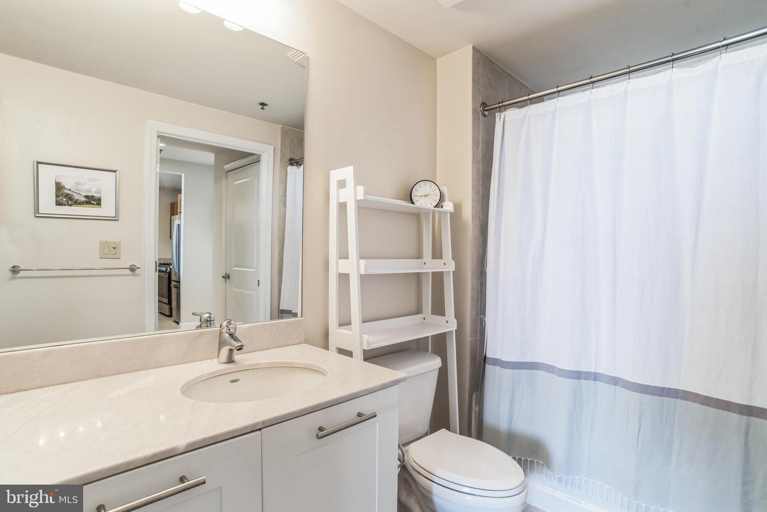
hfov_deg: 90.0
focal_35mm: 18
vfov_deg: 67.4
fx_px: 383
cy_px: 256
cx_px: 384
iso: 400
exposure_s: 1/10
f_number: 8
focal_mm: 18
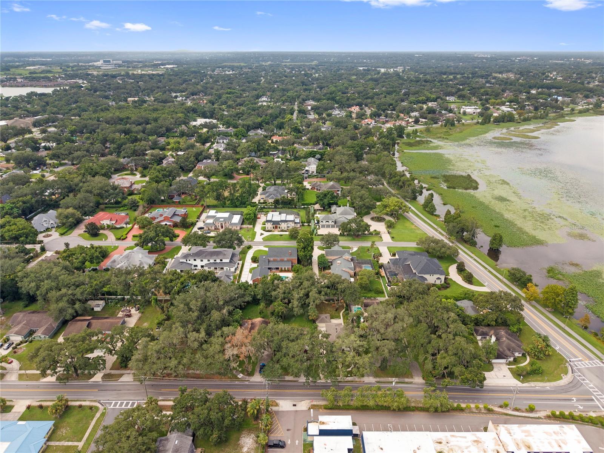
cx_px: 302
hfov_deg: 71.6
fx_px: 419
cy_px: 226
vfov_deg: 56.8
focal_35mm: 24
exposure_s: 1/2000
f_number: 1.8
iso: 400
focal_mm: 8.67
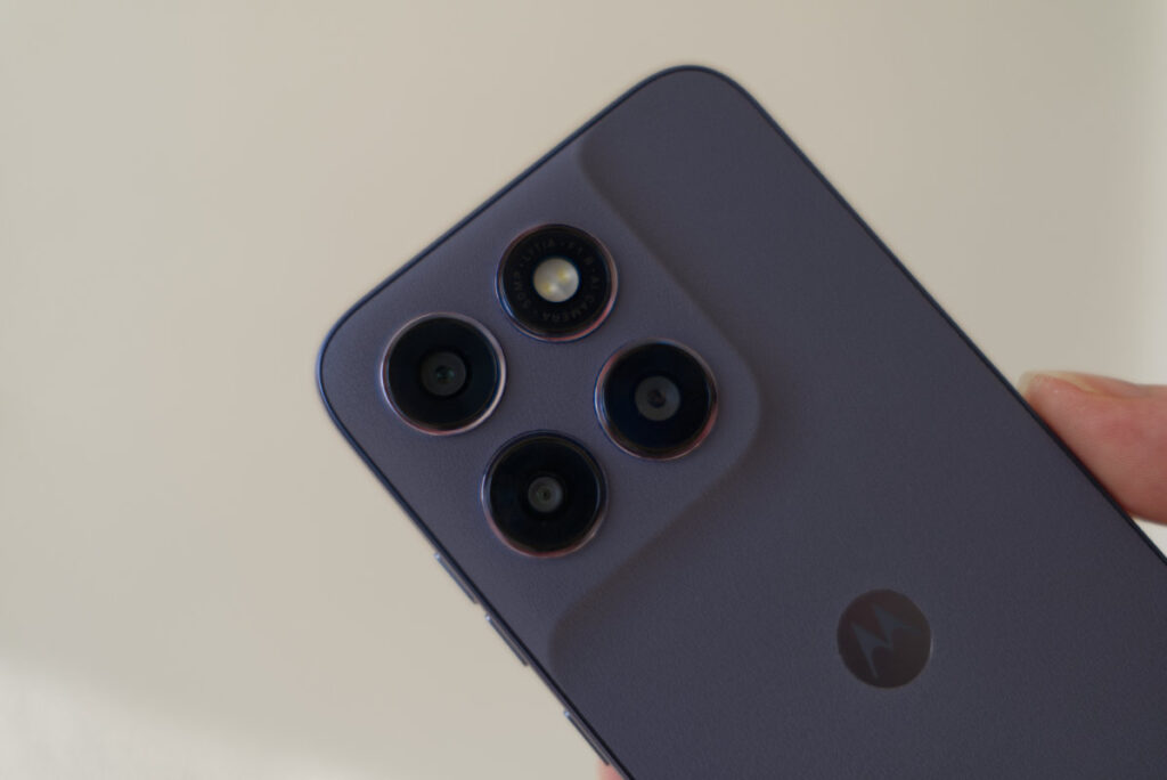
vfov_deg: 37.9
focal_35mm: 35
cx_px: 584
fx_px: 1135
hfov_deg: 54.4
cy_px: 390
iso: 500
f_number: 2
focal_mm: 23
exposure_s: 1/2000
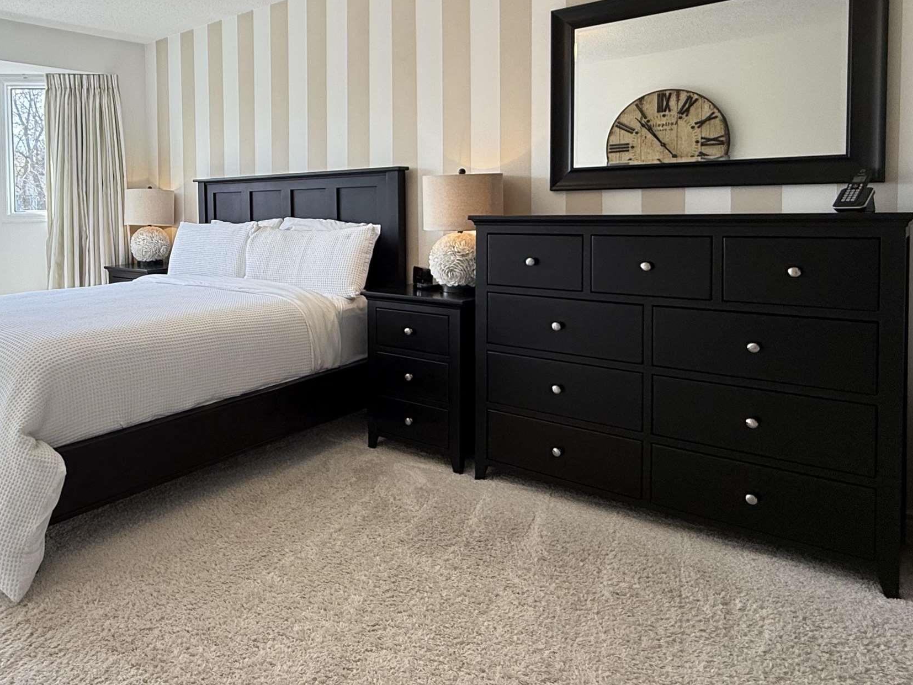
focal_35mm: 26
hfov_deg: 64.4
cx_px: 263
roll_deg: -0.1
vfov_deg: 52.2
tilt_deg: -2.3
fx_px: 686
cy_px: 236
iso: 80
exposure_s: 1/120
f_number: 2.2
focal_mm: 2.22
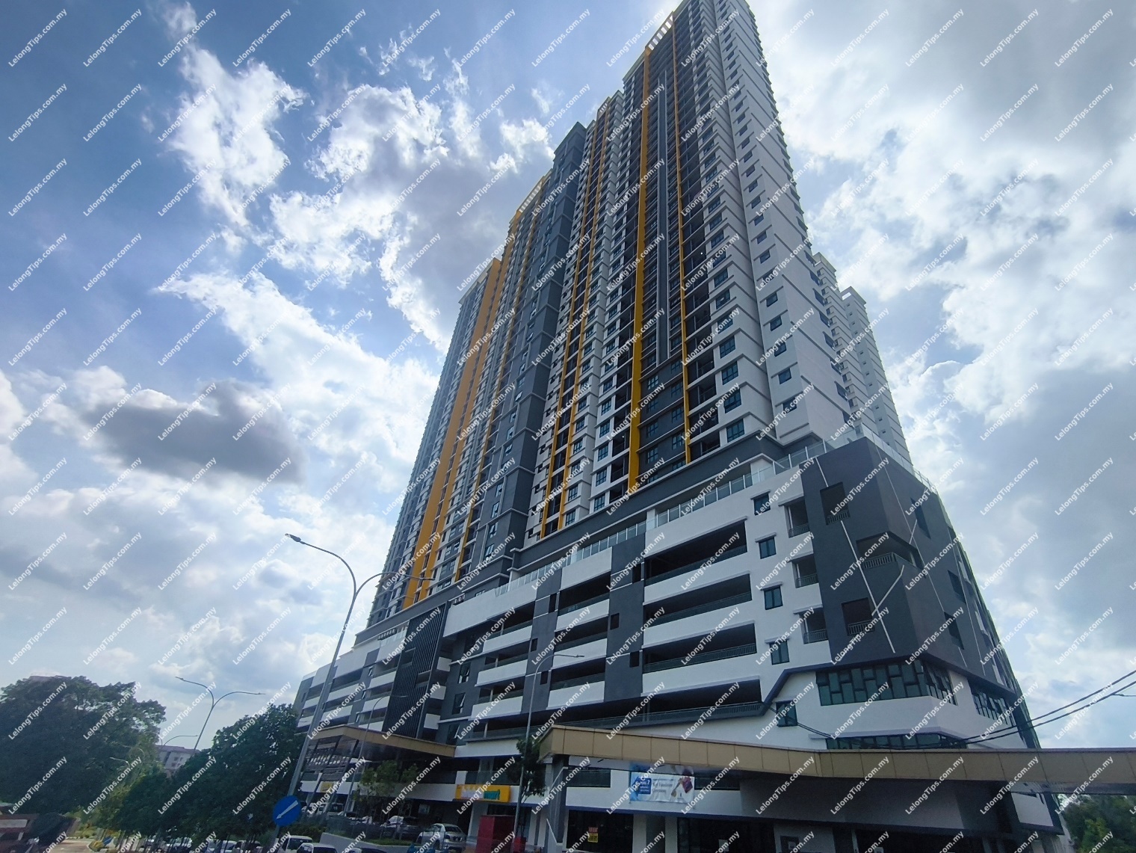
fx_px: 492
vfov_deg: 81.8
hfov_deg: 98.2
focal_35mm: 15
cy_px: 426
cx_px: 568
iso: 50
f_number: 2.2
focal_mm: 1.65
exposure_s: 1/6536
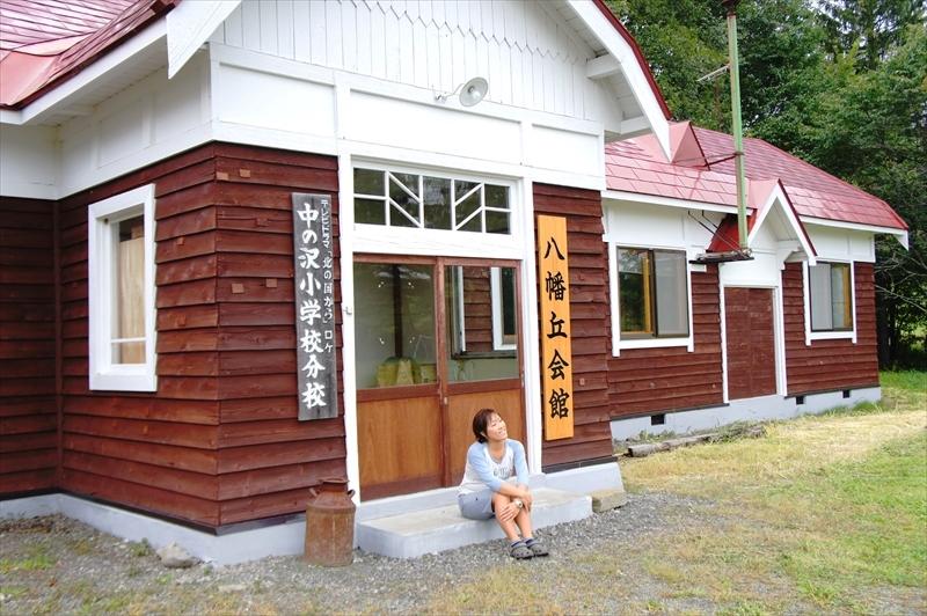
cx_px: 464
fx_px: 888
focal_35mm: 34
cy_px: 308
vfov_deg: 38.3
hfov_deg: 55.1
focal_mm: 23
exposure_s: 1/160
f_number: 4
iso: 200
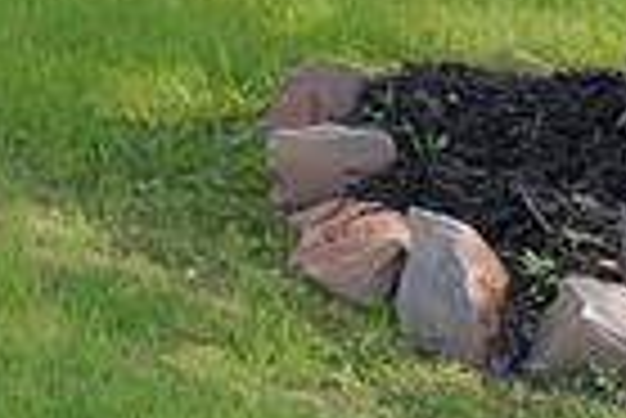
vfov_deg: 7.5
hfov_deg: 9.8
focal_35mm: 155
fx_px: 2698
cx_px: -1288
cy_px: -946
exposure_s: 1/100
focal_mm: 21
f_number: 9
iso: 640
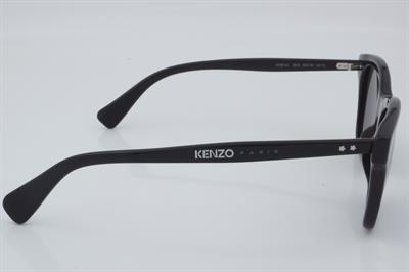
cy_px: 136
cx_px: 204
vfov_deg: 20.1
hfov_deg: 29.9
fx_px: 766
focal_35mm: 68
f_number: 32
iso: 100
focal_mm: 45
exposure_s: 1/3
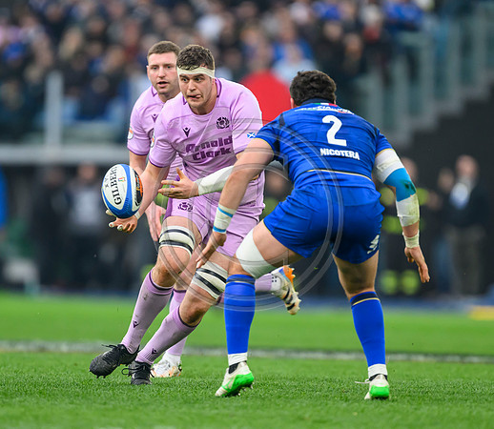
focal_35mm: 809
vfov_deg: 2.0
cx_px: 181
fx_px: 12234
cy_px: 262
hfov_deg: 2.3
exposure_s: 1/1250
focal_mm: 560
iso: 2000
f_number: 4
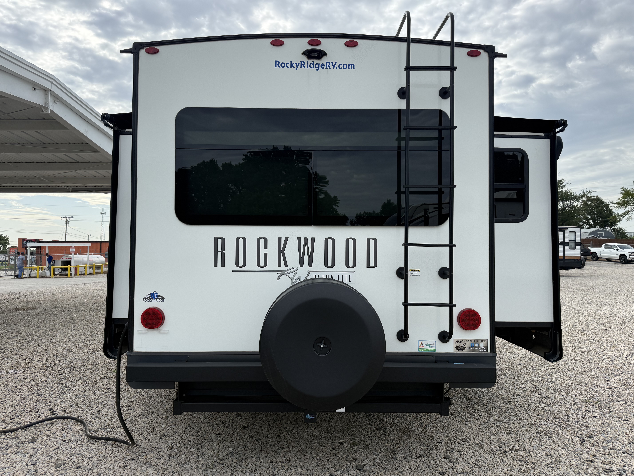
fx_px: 440
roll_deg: -0.1
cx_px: 317
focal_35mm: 24
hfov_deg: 71.6
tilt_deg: +2.2
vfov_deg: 56.8
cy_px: 238
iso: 100
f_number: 1.78
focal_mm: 6.76
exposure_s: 1/3279
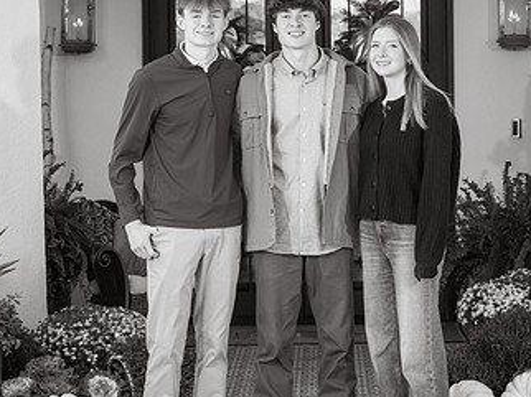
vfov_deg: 10.5
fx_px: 2161
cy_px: 175
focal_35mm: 141
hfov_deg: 14.0
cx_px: 327
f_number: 7.1
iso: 400
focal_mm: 70
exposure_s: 1/250
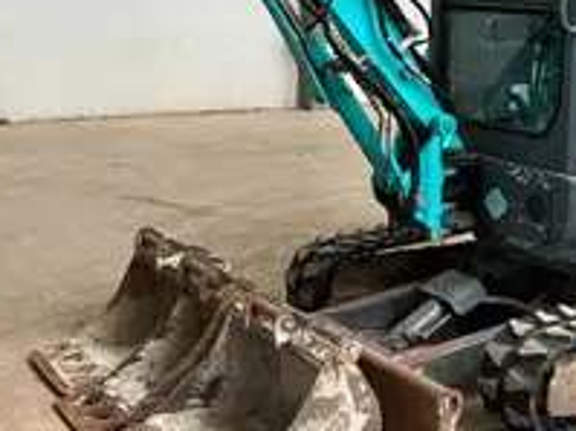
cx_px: 246
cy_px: 119
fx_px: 1164
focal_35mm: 70
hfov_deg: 27.8
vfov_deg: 20.9
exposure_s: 1/60
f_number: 1.8
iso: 125
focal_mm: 3
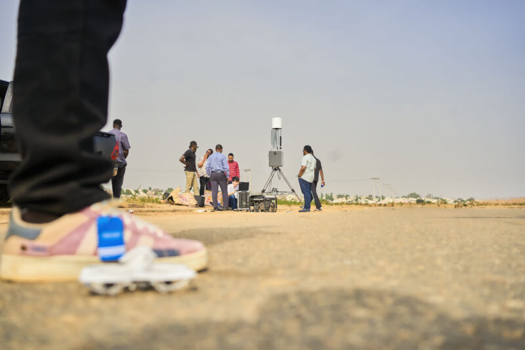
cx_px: 262
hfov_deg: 54.4
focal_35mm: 35
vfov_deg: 37.8
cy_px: 175
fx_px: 510
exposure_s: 1/4000
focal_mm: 35
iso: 640
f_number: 4
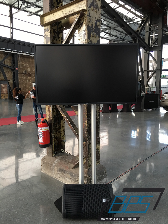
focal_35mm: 29
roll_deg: +0.3
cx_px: 84
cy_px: 112
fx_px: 188
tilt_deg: -5.3
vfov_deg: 61.7
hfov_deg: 48.2
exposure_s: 1/33
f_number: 2.2
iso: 50
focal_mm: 4.15
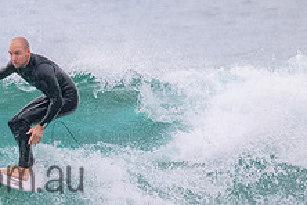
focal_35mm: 2208
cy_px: 145
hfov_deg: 0.9
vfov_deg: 0.6
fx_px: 18828
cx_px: -56
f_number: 11
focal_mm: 800
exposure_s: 1/1250
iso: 5000
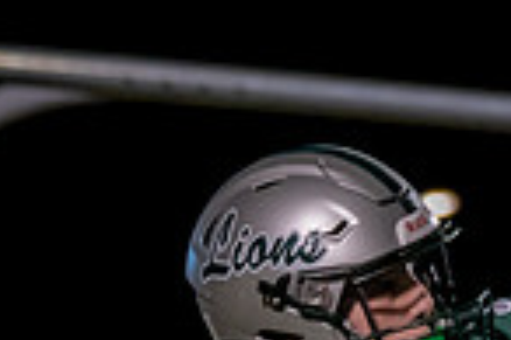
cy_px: 219
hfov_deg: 3.8
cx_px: 685
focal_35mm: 548
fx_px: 7770
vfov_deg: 2.5
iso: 3200
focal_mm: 70
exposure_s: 1/1000
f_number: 2.8
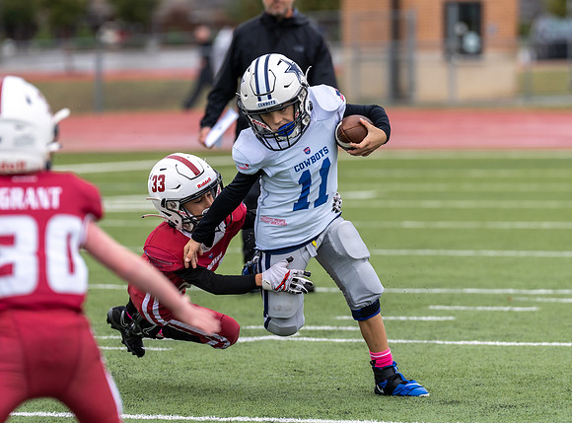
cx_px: 285
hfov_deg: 6.2
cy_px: 212
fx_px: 5239
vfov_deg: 4.6
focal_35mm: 319
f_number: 3.5
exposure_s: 1/1250
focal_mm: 200
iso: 250
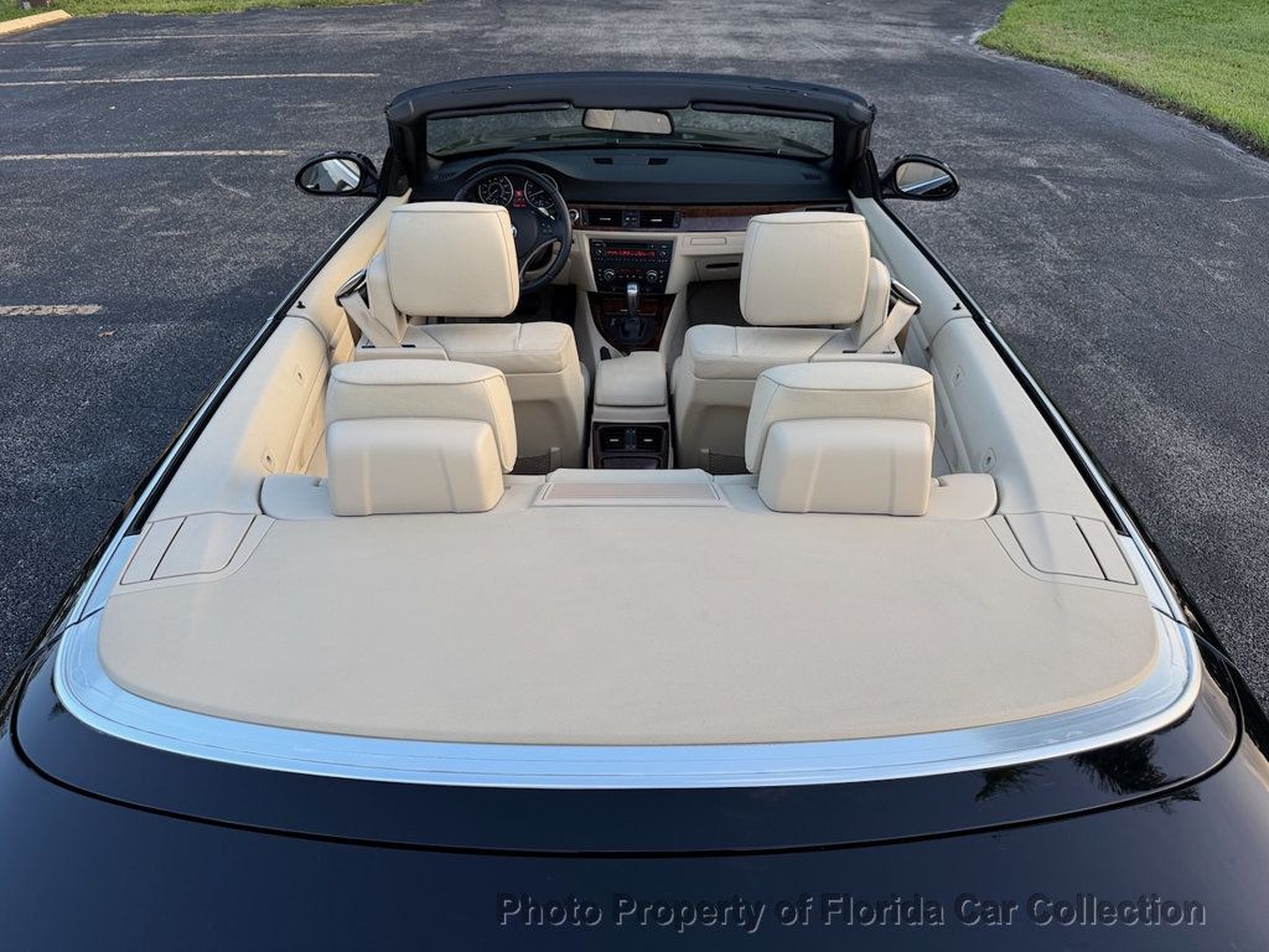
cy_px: 476
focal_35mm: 24
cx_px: 634
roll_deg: +0.1
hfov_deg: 71.6
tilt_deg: -34.3
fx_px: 880
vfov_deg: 56.8
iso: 80
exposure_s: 1/363
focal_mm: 6.76
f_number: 1.78
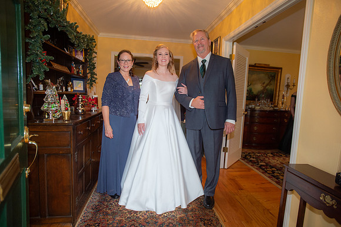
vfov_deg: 61.9
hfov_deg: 84.0
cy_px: 114
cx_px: 170
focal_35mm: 20
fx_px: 189
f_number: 3.2
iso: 1250
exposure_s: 1/100
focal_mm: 20
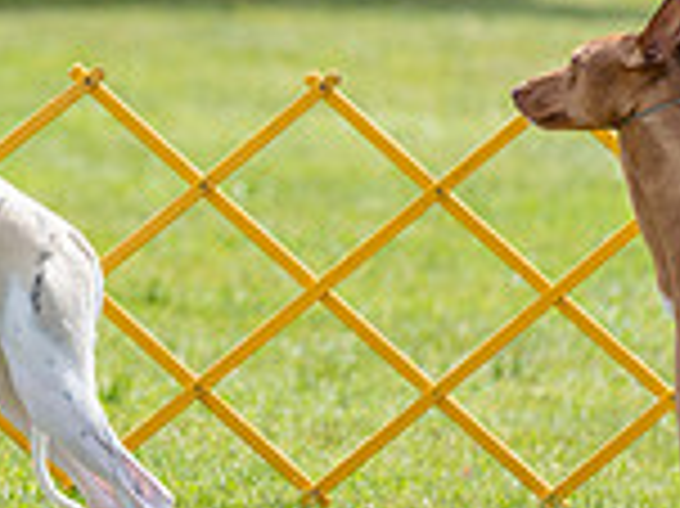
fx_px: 12916
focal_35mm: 658
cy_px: -100
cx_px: -248
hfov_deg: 3.0
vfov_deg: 2.3
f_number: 3.5
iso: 100
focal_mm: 178
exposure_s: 1/1000
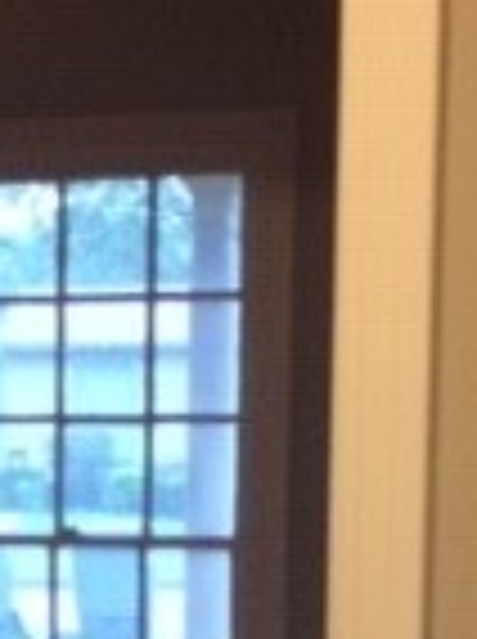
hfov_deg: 10.8
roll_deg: +0.4
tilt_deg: -5.9
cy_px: 702
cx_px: -270
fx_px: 2414
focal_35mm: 131
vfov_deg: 14.7
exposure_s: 1/30
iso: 200
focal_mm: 4.15
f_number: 2.2
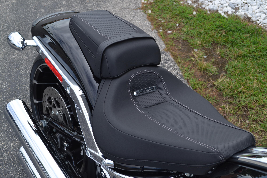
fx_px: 323
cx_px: 134
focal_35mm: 44
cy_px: 89
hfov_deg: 45.0
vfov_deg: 30.8
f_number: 6.3
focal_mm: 29
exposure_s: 1/160
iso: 100
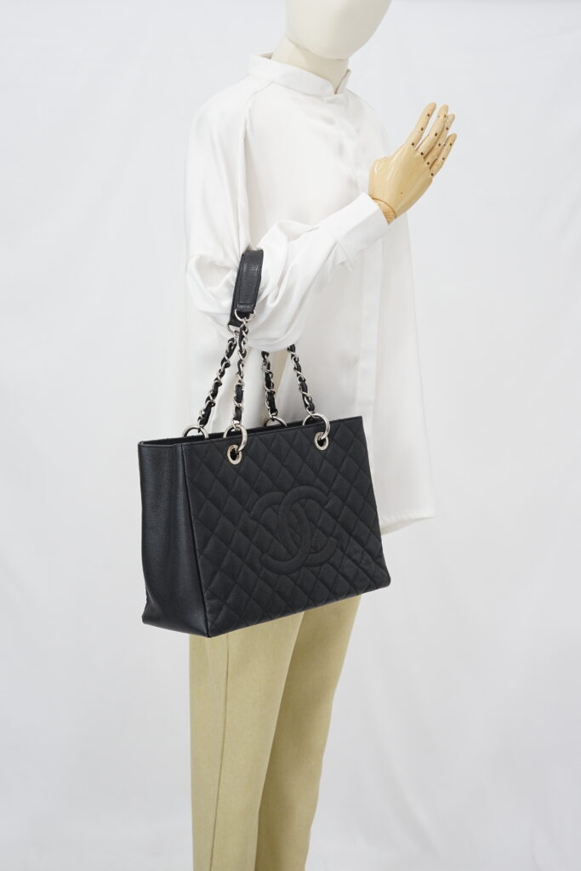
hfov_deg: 27.0
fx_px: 1210
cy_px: 436
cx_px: 290
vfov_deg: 39.6
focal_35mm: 50
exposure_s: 1/10
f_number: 6.3
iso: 640
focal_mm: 50
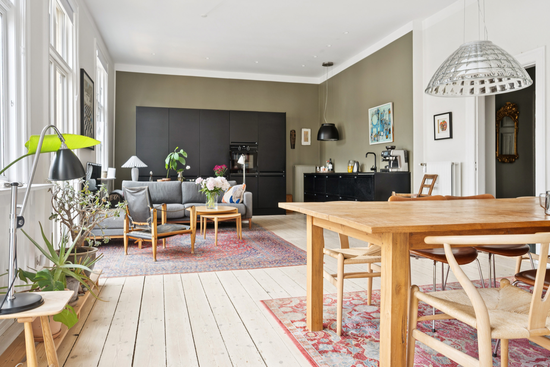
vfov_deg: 52.2
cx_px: 275
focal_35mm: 24
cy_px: 184
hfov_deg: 72.6
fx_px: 374
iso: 400
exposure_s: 1/13
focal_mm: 24.5
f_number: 6.3
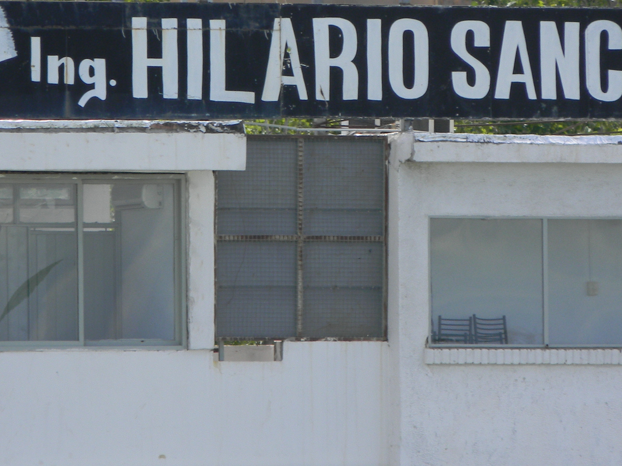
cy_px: 175
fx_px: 12705
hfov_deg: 2.8
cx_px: 285
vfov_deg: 2.1
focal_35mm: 707
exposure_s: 1/350
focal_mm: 75
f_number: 5.4
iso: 80
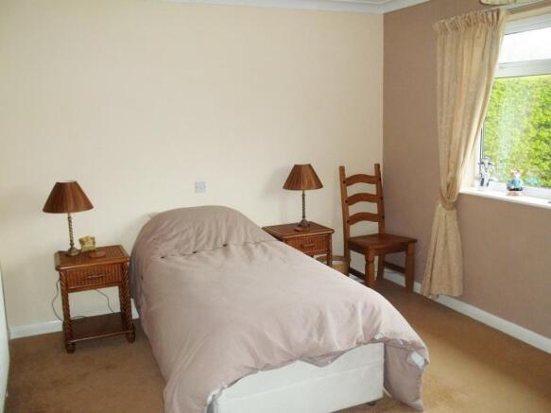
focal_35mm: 33
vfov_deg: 42.9
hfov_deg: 55.4
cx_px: 276
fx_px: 525
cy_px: 206
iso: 160
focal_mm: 5.9
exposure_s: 1/30
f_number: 3.3
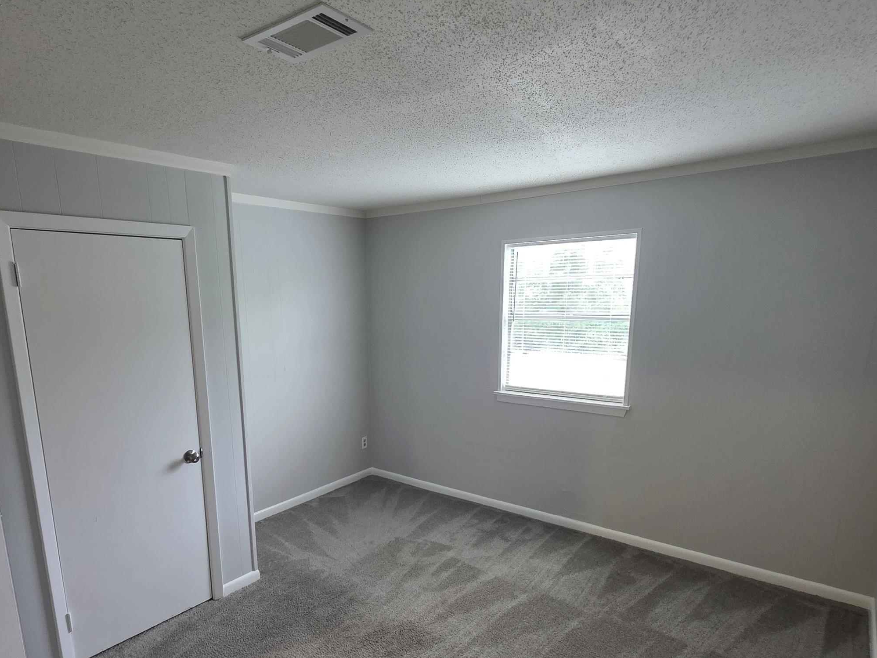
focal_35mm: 20
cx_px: 364
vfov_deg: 65.0
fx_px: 507
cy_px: 410
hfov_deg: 81.0
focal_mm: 2.2
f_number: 1.9
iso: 400
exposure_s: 1/60
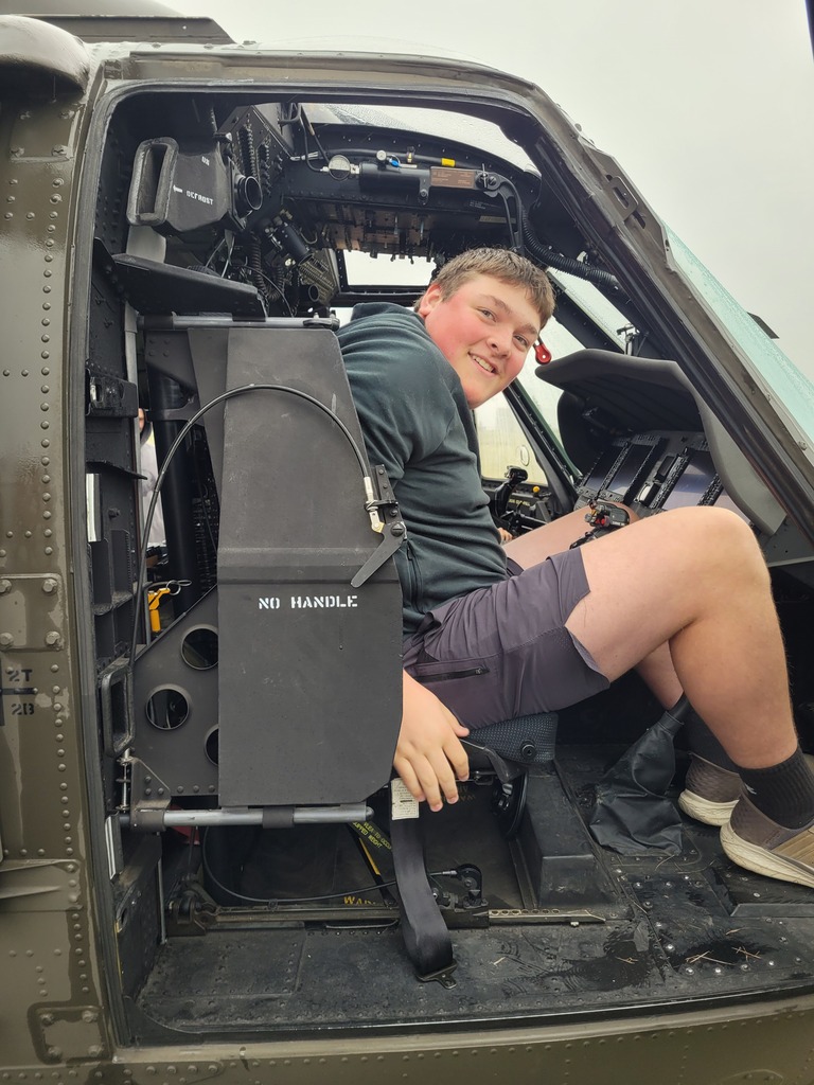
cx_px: 407
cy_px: 542
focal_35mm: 26
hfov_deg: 53.1
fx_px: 815
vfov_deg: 67.3
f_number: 1.8
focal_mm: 5.4
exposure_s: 1/120
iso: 40
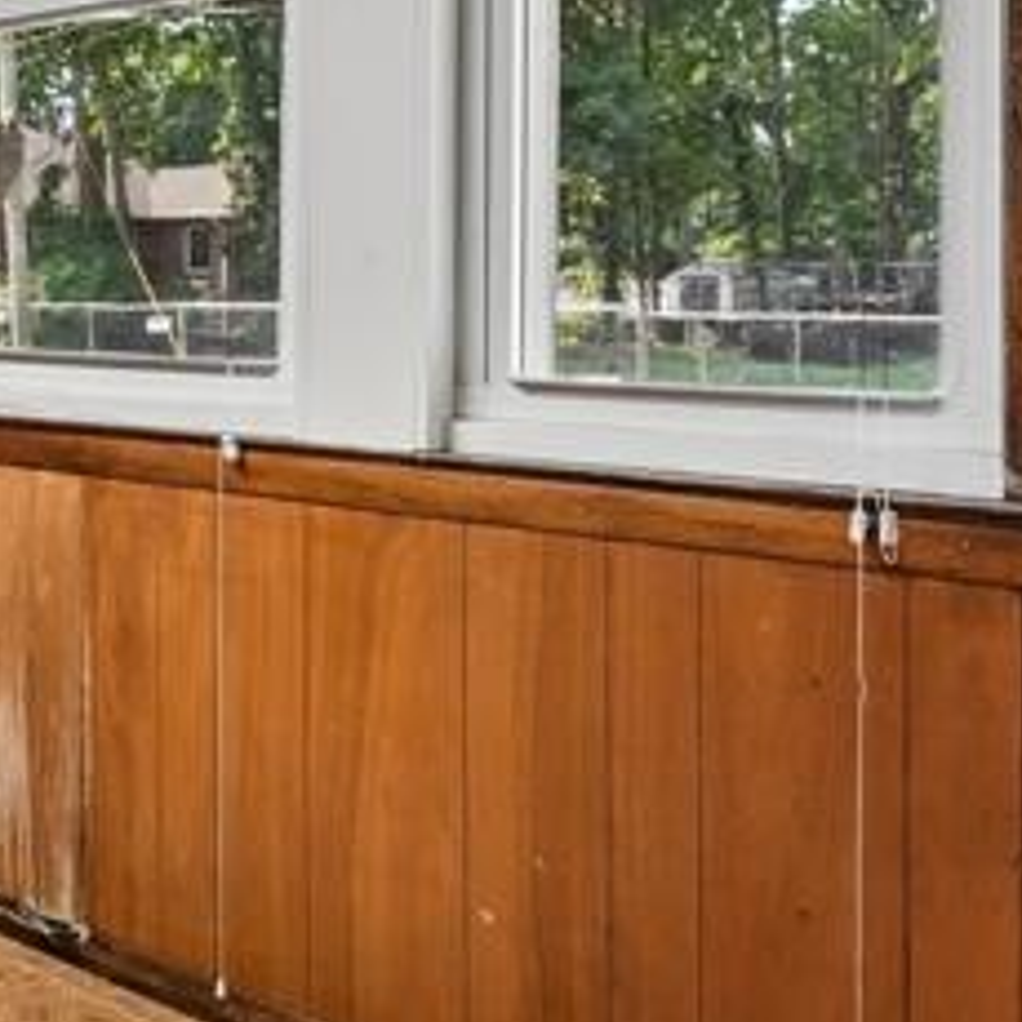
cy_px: 227
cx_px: -169
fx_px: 1770
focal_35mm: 53
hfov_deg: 28.5
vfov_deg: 31.5
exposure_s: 1/15
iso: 250
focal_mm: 14
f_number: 6.3
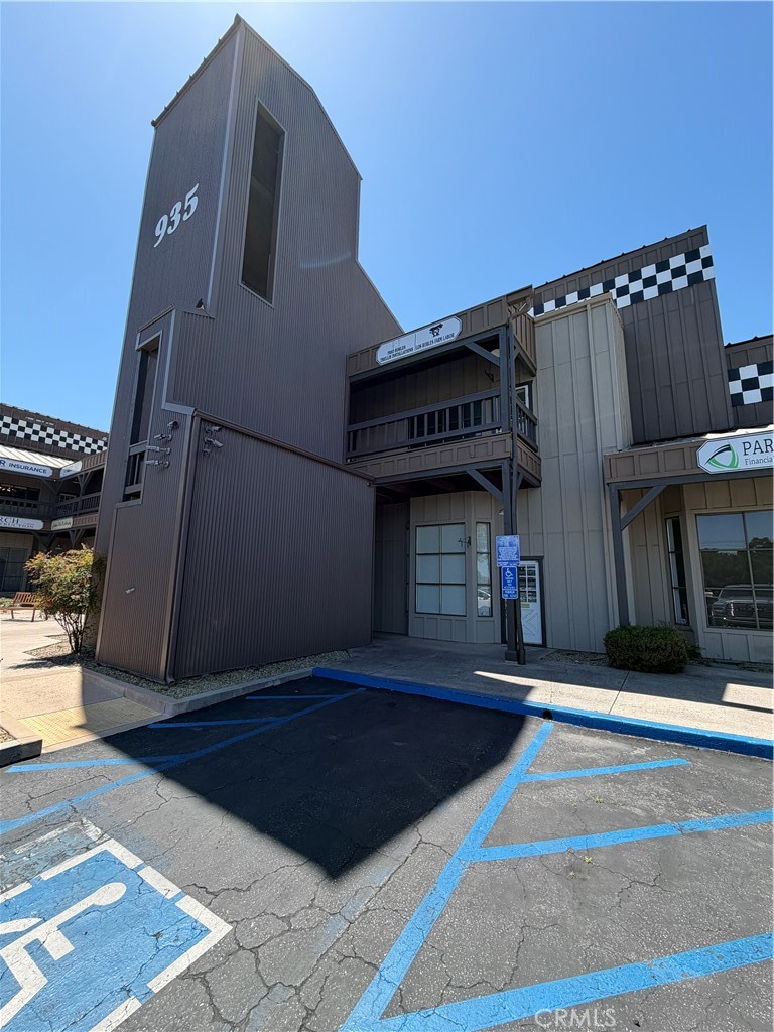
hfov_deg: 85.7
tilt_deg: +9.1
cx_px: 387
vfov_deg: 102.1
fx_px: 417
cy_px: 516
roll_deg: -1.5
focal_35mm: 14
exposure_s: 1/751
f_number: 2.2
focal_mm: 2.22
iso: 40
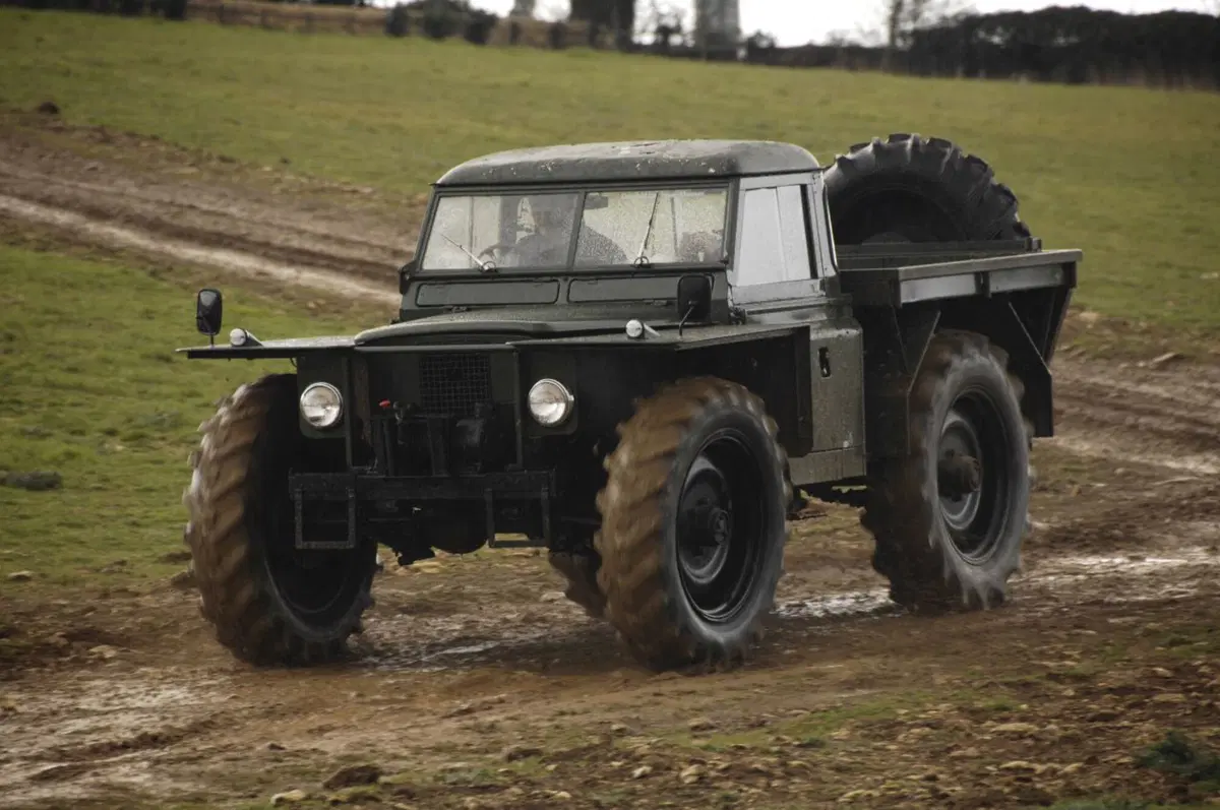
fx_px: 10154
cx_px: 610
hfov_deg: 6.9
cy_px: 405
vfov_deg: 4.6
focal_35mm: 300
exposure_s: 1/125
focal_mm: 200
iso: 320
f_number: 5.6
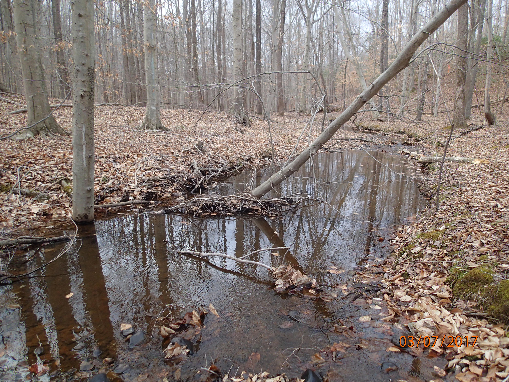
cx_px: 254
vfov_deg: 54.9
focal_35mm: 25
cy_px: 191
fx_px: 368
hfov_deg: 69.4
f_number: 2
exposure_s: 1/500
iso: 200
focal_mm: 4.5
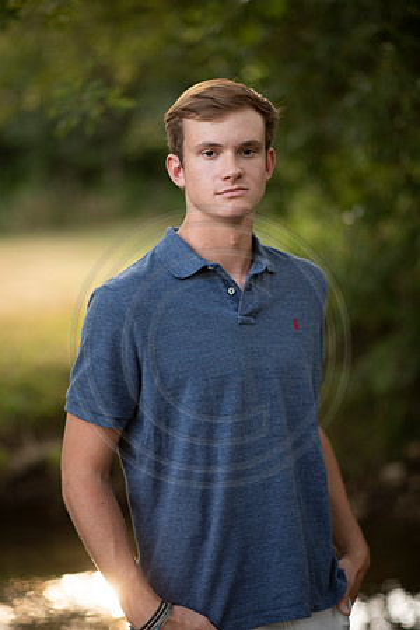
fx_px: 1487
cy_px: 315
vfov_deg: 23.9
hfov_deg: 16.1
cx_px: 210
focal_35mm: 85
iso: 125
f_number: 1.8
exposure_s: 1/250
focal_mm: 85
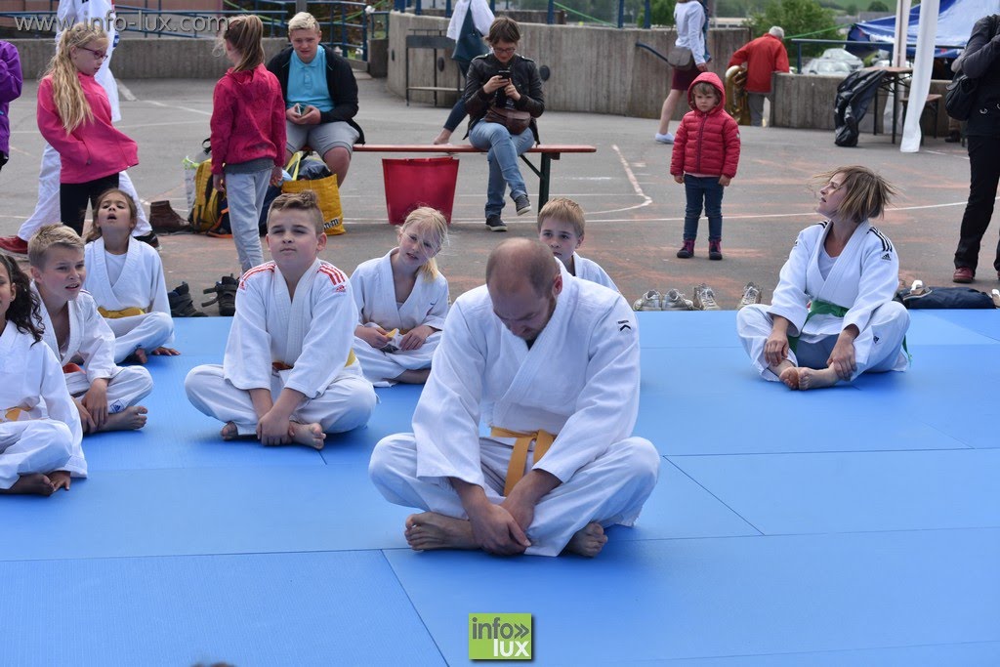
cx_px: 500
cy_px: 334
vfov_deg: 18.2
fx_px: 2083
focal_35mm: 75
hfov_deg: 27.0
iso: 100
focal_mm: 50
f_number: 5.6
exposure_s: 1/500
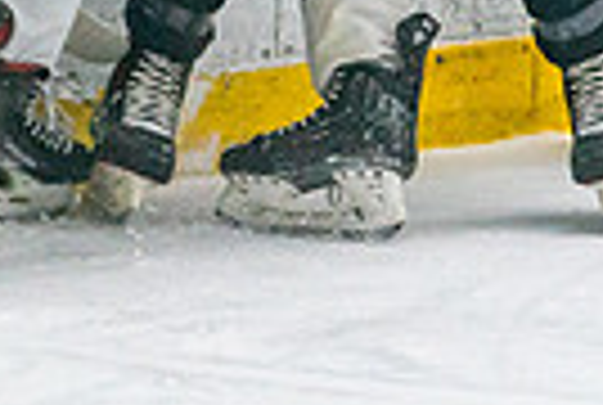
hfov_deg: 4.3
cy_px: -406
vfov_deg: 2.9
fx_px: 8041
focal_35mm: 479
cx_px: 276
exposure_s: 1/1250
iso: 3200
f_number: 2.8
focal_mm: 92
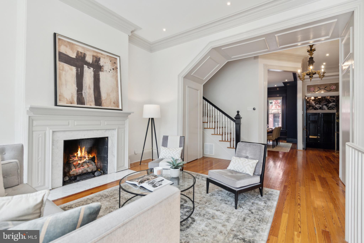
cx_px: 182
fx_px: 152
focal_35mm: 15
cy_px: 122
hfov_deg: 100.4
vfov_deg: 77.3
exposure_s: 1/13
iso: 200
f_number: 8
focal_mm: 10
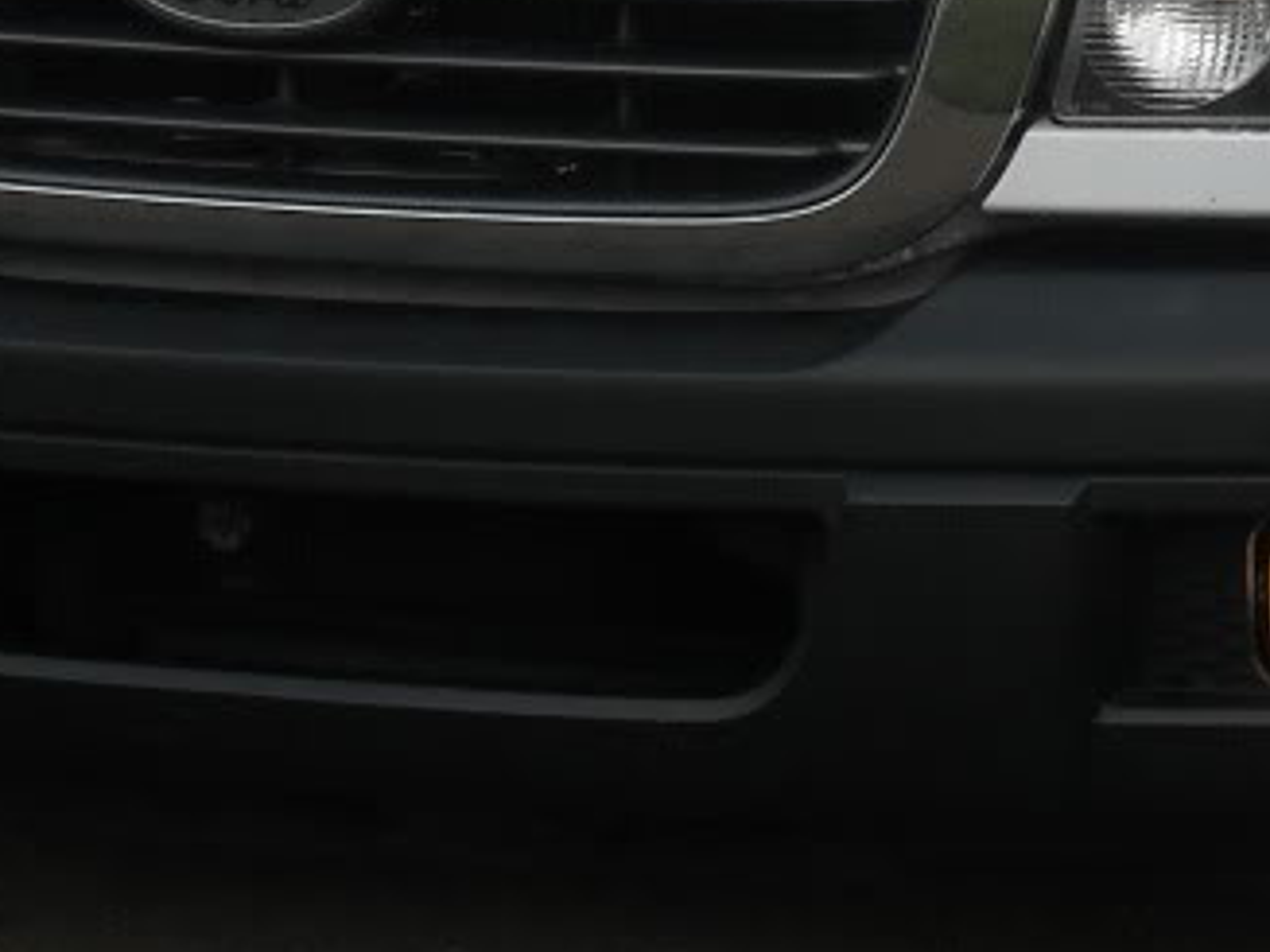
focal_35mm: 213
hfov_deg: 9.3
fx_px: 7812
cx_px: 905
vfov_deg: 6.9
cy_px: -152
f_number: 7.3
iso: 118
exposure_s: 1/250
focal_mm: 11
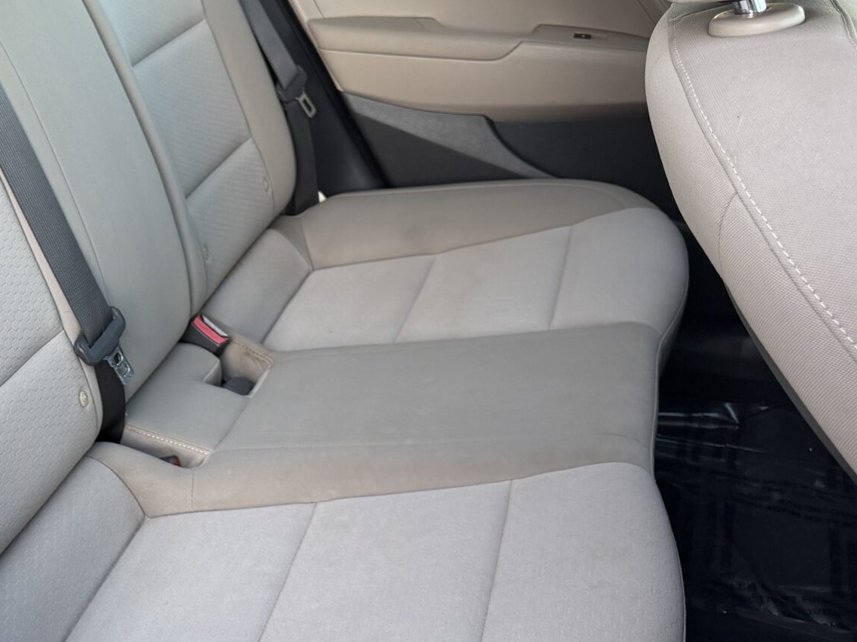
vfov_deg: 27.0
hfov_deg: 32.2
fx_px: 1337
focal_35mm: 54
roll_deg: +4.1
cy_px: 329
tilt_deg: -23.2
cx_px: -33
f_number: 1.78
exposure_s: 1/121
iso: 100
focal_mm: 6.76
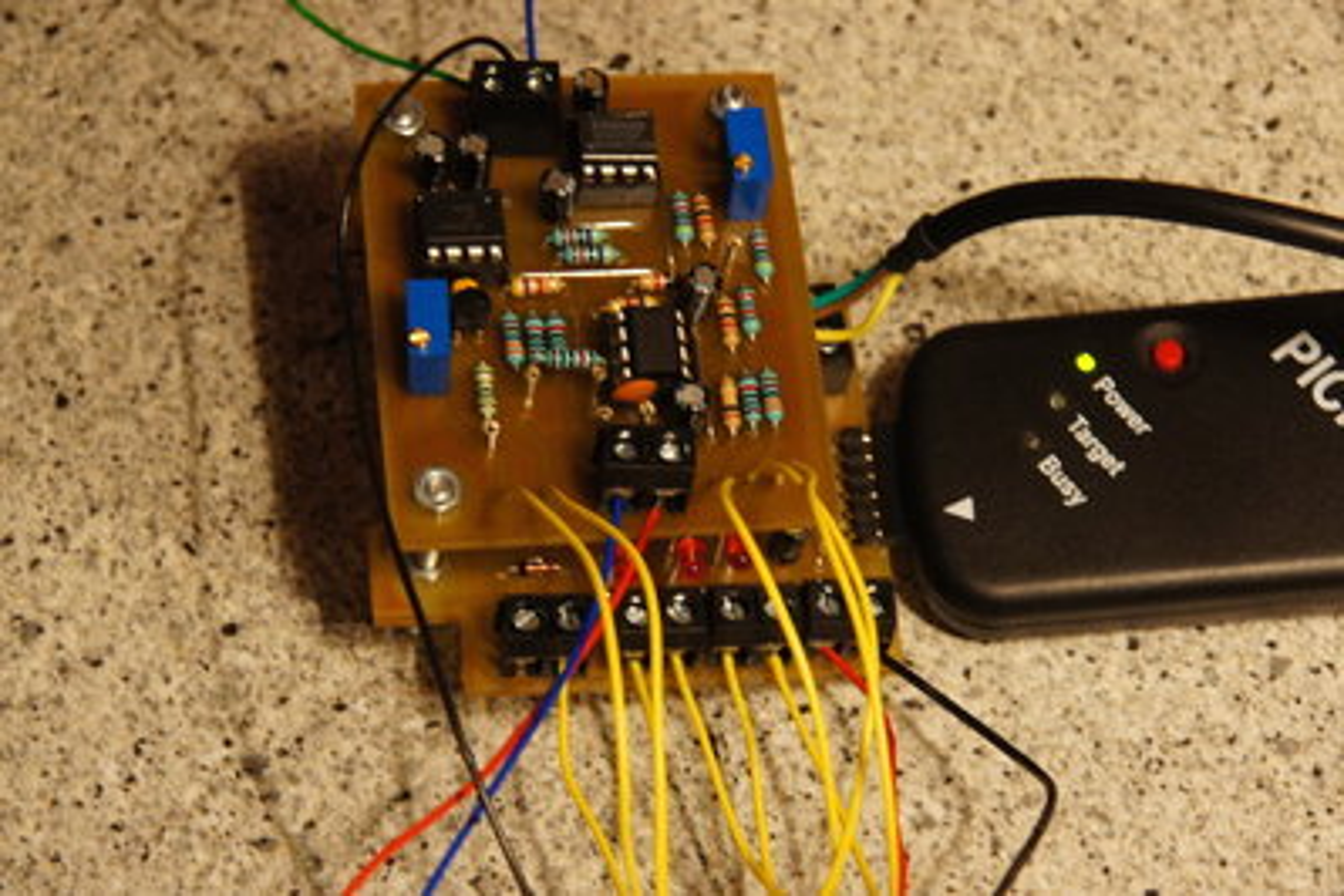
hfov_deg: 19.5
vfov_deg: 13.0
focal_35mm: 105
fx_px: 3920
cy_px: 448
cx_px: 672
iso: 1600
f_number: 14
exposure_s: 1/20
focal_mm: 70
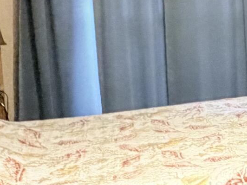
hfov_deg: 21.4
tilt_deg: -8.1
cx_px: 352
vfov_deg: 18.6
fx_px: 564
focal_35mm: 79
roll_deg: +1.6
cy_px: 49
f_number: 2.2
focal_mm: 2.22
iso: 500
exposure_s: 1/60
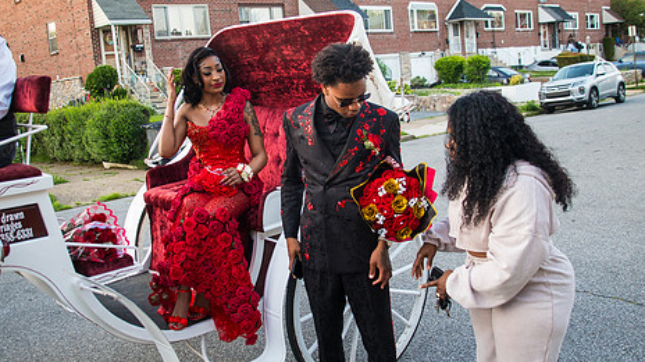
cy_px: 165
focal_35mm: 38
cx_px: 322
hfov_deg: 52.8
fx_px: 649
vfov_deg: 31.1
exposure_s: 1/125
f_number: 3.7
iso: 800
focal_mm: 28
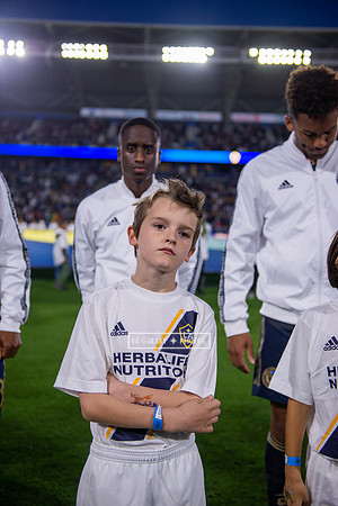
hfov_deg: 30.5
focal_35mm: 44
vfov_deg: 44.5
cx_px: 169
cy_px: 253
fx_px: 620
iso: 640
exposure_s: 1/1600
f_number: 2.8
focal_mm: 44
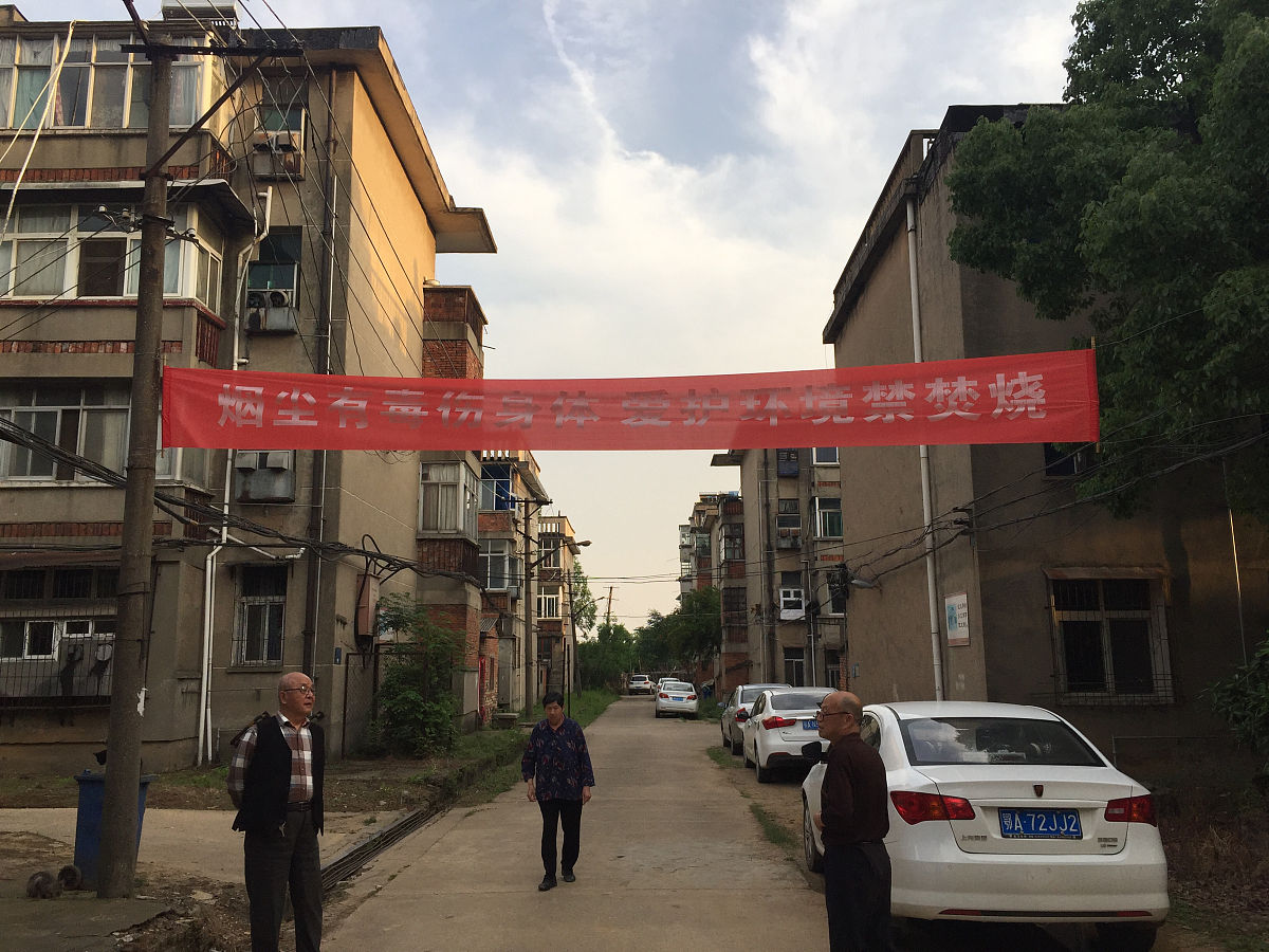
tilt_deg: +11.3
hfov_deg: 61.7
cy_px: 476
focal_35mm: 29
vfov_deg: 48.2
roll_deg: -0.5
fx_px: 1063
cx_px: 634
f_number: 2.2
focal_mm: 4.15
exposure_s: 1/599
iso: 32
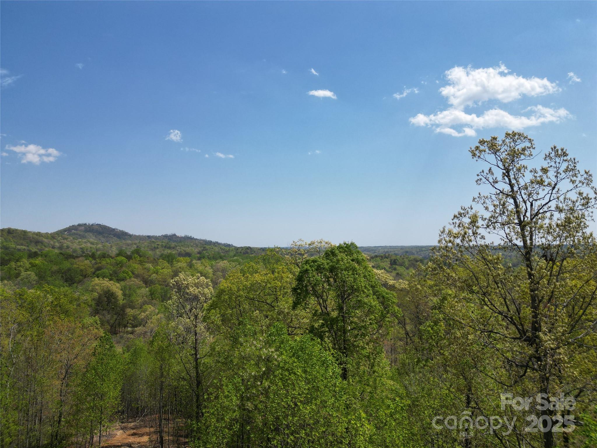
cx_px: 298
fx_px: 414
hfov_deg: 71.6
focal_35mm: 24
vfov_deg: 56.8
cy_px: 224
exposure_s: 1/3200
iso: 110
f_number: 1.7
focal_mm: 6.72
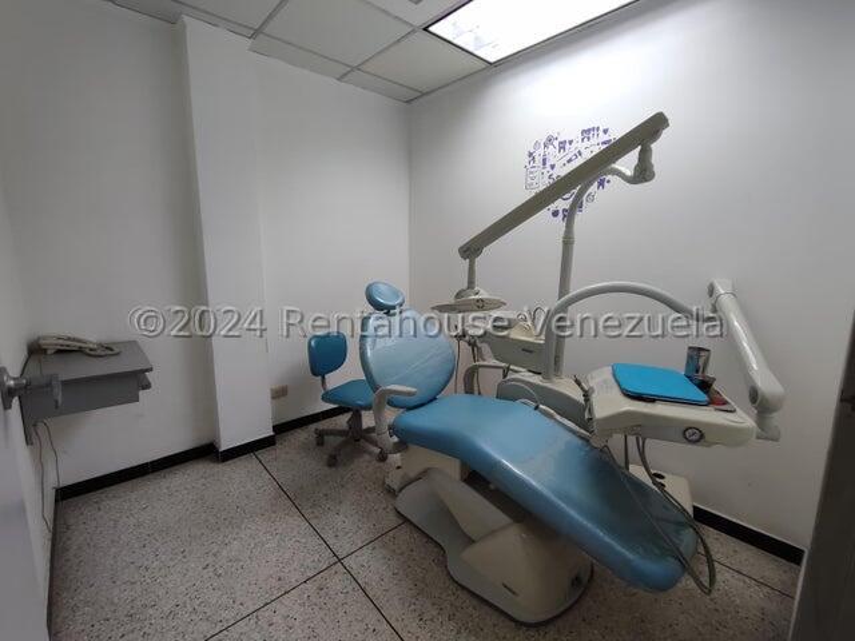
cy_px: 320
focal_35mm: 13
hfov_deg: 106.2
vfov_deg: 89.9
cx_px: 428
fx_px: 321
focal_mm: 1.66
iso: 150
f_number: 2.2
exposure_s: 1/100
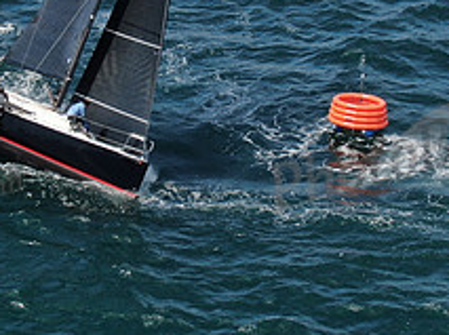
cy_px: 60
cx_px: 148
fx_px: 1696
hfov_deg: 15.0
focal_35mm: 131
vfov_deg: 11.2
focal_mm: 8.6
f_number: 3.8
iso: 100
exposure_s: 1/640
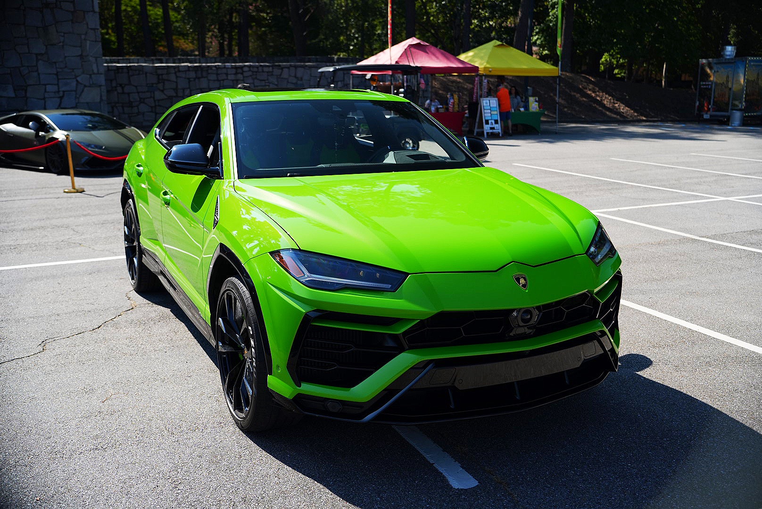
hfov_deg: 53.1
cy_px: 254
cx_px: 381
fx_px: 763
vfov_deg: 36.9
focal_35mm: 36
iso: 640
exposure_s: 1/320
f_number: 3.2
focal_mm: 36
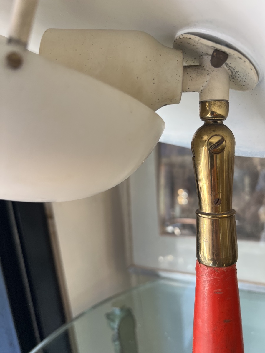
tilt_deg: -8.1
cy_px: 176
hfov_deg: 53.1
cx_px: 132
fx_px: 265
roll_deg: +8.2
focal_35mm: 26
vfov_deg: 67.3
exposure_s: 1/100
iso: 80
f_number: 1.5
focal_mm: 5.7
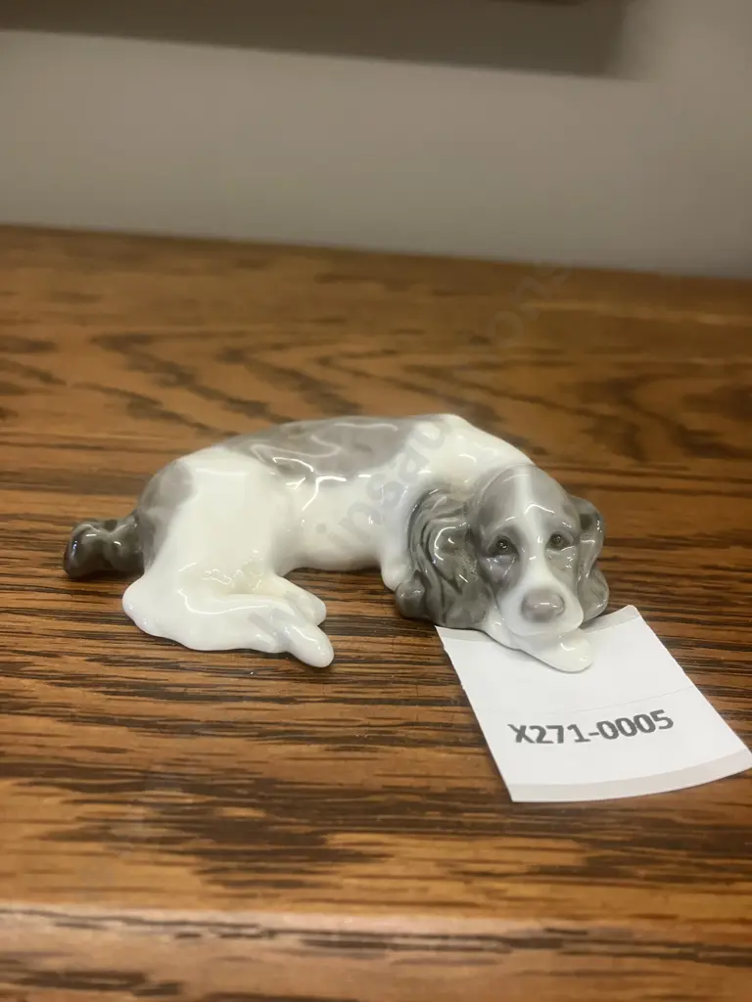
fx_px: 811
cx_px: 376
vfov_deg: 63.4
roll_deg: -5.2
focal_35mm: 28
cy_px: 501
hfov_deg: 49.7
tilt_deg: -26.5
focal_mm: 3.99
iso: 125
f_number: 1.8
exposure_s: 1/50
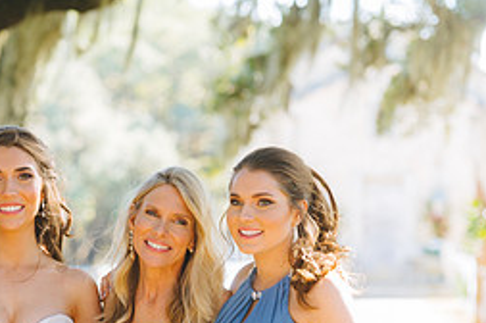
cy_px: 336
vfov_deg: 5.3
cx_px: 38
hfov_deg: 8.0
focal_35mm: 257
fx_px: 3465
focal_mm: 112
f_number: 2.8
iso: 160
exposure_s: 1/100
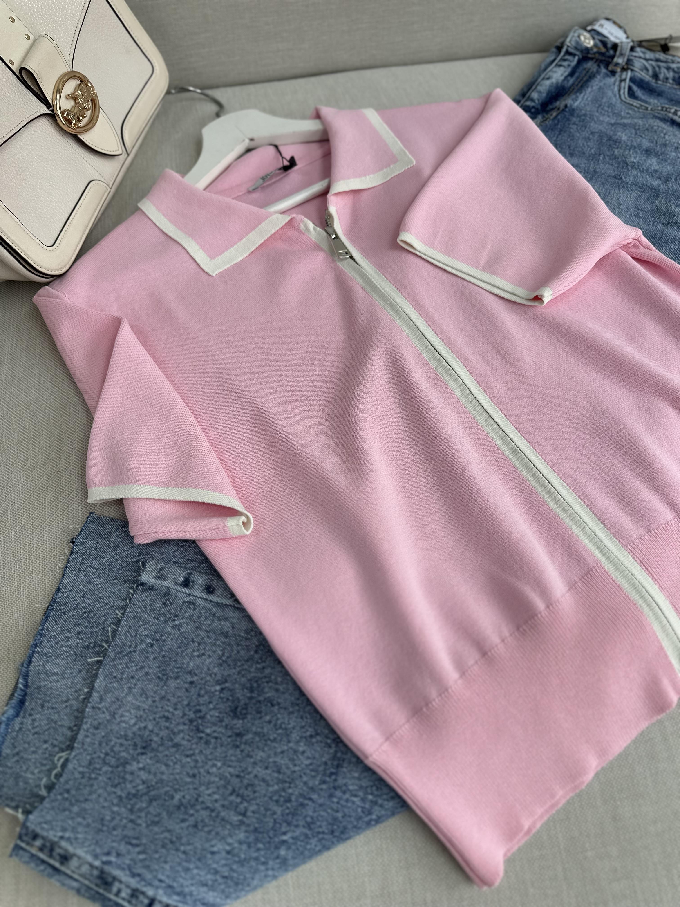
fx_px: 629
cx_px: 340
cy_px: 454
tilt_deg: -62.9
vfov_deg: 71.6
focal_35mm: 24
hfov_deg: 56.8
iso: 64
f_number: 1.78
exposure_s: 1/241
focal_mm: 6.86
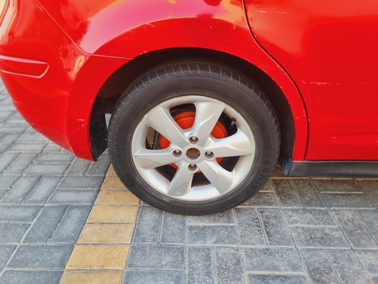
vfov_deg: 54.9
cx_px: 189
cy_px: 142
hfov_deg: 69.4
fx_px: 273
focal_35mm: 25
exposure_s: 1/100
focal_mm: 7
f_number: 1.8
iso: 50
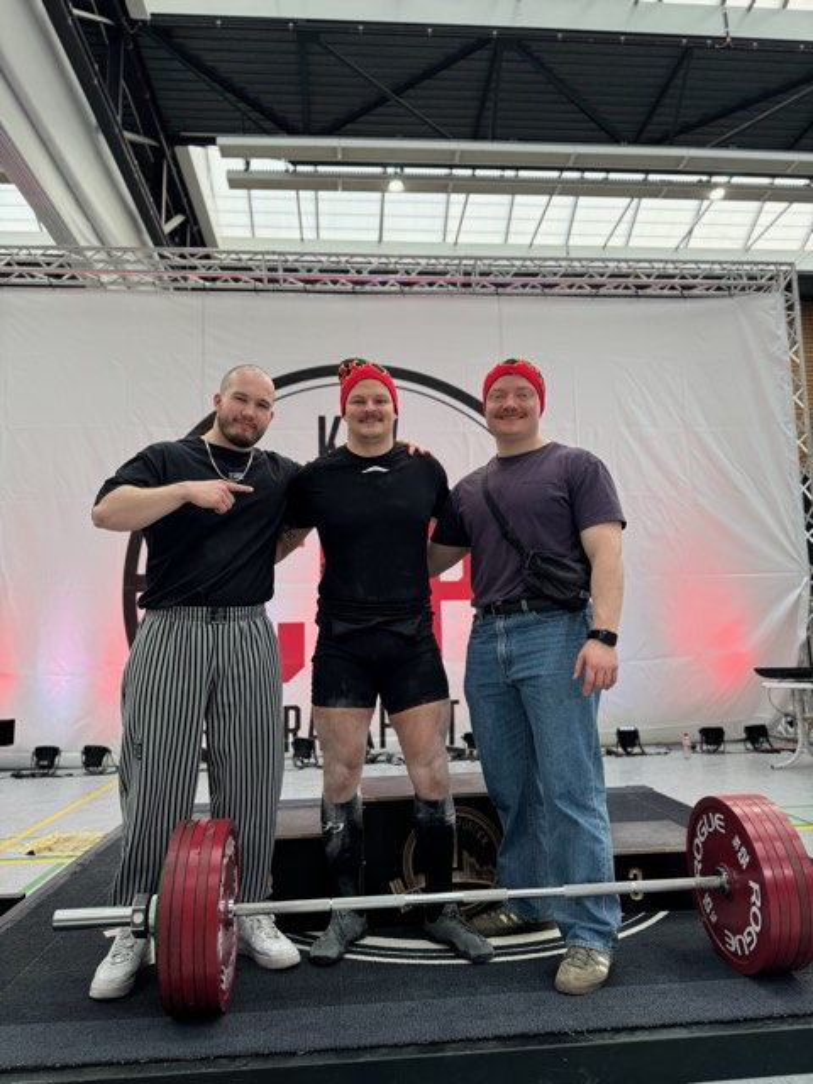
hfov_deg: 56.8
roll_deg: +0.9
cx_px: 406
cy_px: 542
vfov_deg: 71.6
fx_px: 752
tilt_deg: +8.5
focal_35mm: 24
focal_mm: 6.76
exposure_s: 1/312
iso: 80
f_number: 1.78
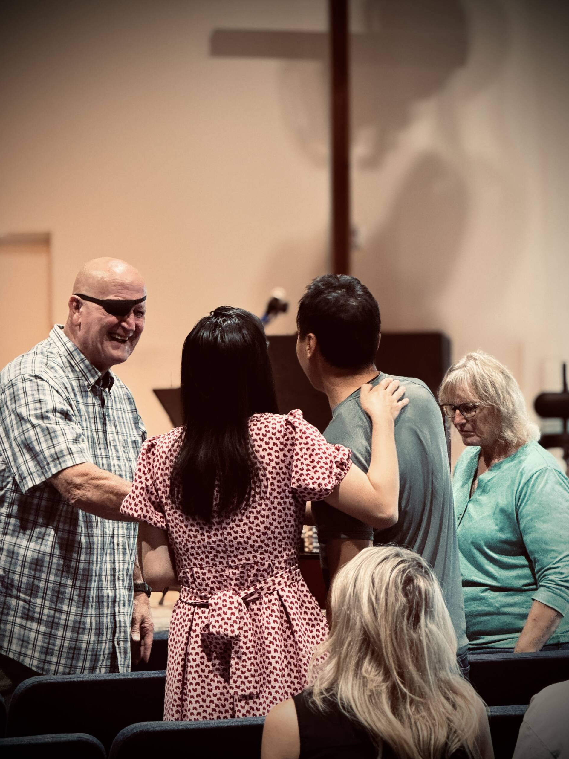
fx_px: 2652
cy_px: 378
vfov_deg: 16.3
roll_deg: +0.7
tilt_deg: +0.8
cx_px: 285
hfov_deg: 12.2
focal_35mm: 121
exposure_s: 1/60
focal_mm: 15.66
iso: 320
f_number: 2.8
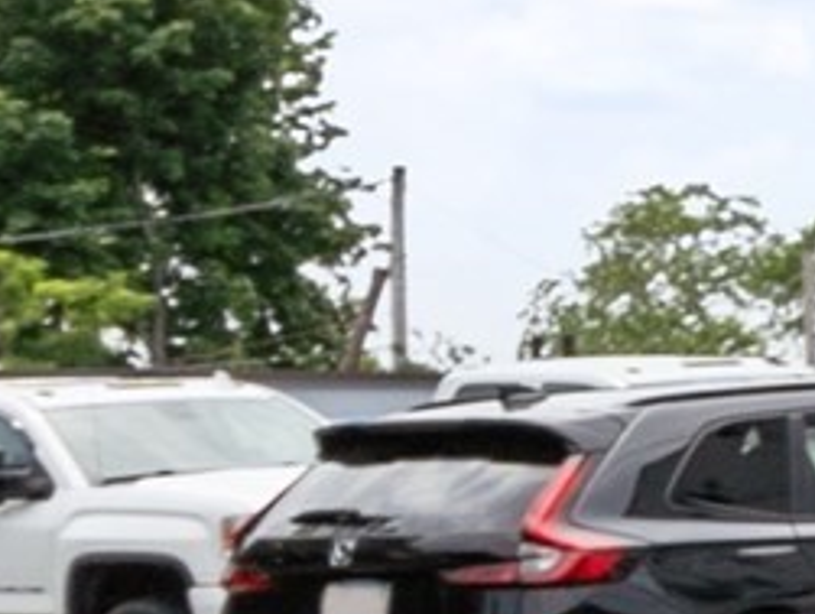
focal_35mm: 188
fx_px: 4433
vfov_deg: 7.8
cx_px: 3296
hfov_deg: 7.4
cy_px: -180
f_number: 8
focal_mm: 16
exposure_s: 1/320
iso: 100
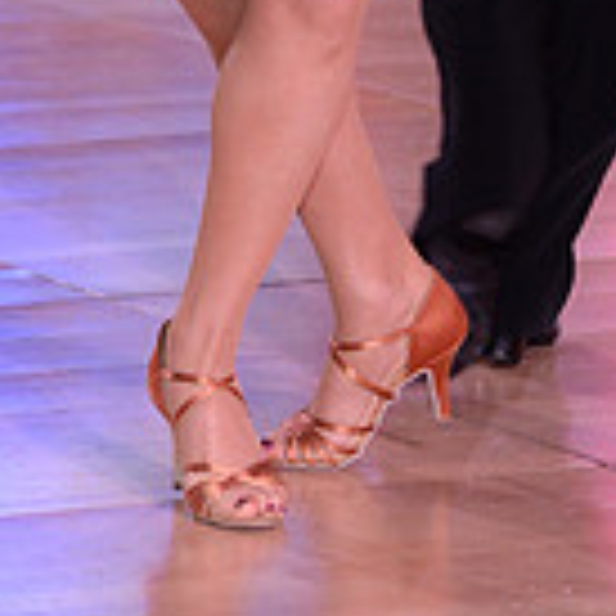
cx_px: 429
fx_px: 7067
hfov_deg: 5.0
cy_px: -490
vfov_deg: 4.9
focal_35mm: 351
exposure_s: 1/250
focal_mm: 98
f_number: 5.6
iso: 2000
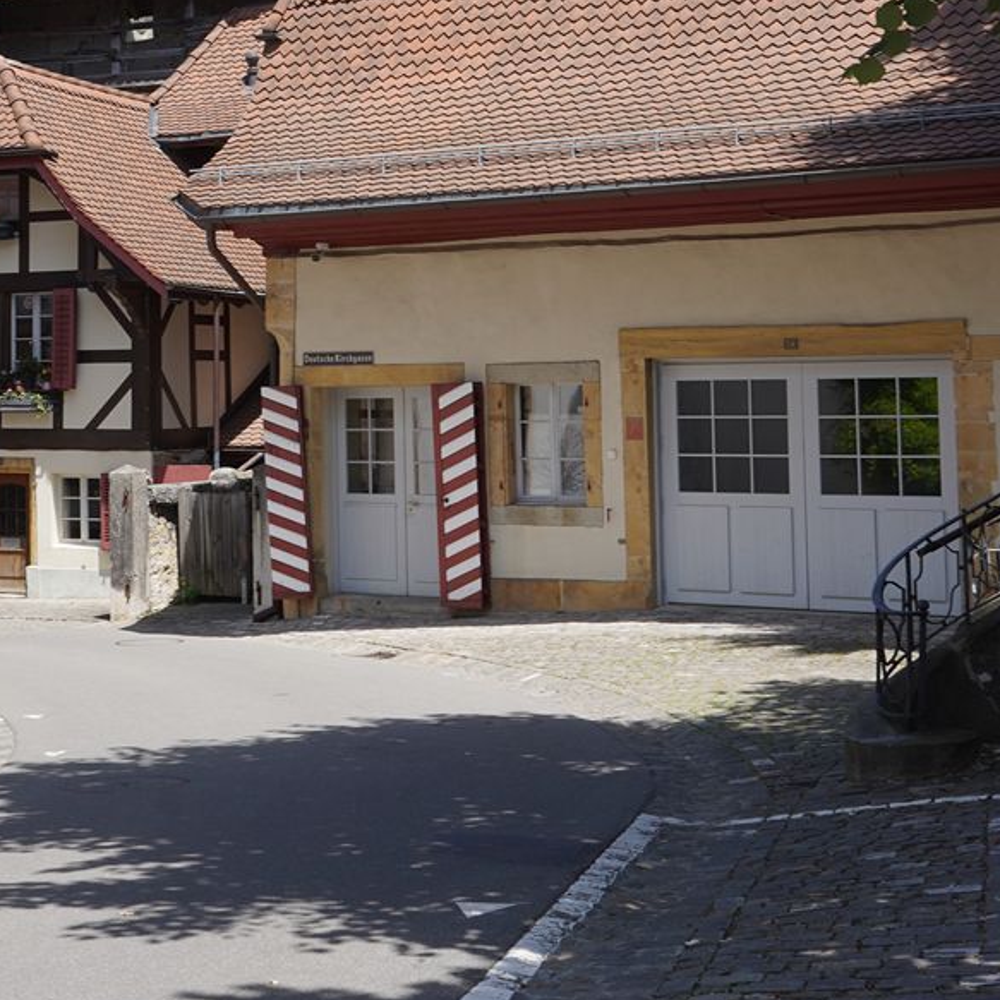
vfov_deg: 24.3
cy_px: 204
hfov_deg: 24.3
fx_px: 2288
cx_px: 218
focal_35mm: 70
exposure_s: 1/100
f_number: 11
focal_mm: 24
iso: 100
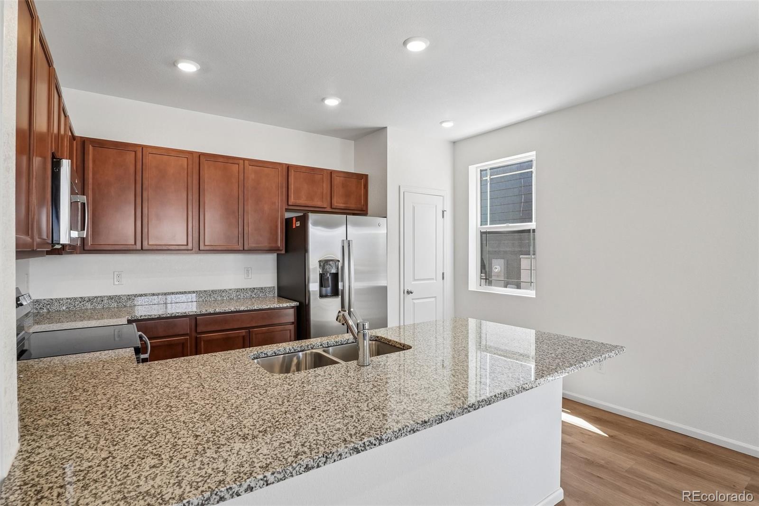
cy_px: 253
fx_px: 348
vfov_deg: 72.0
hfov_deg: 95.0
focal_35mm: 16
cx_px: 380
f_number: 8
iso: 200
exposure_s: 1/30
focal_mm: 11
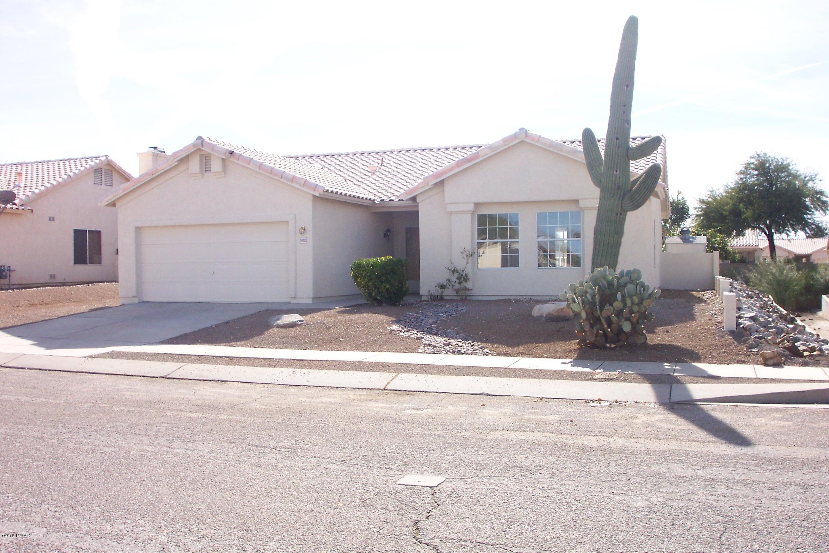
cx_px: 414
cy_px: 276
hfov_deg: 54.4
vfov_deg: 37.9
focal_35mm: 35
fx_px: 806
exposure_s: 1/125
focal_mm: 7.5
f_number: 9.5
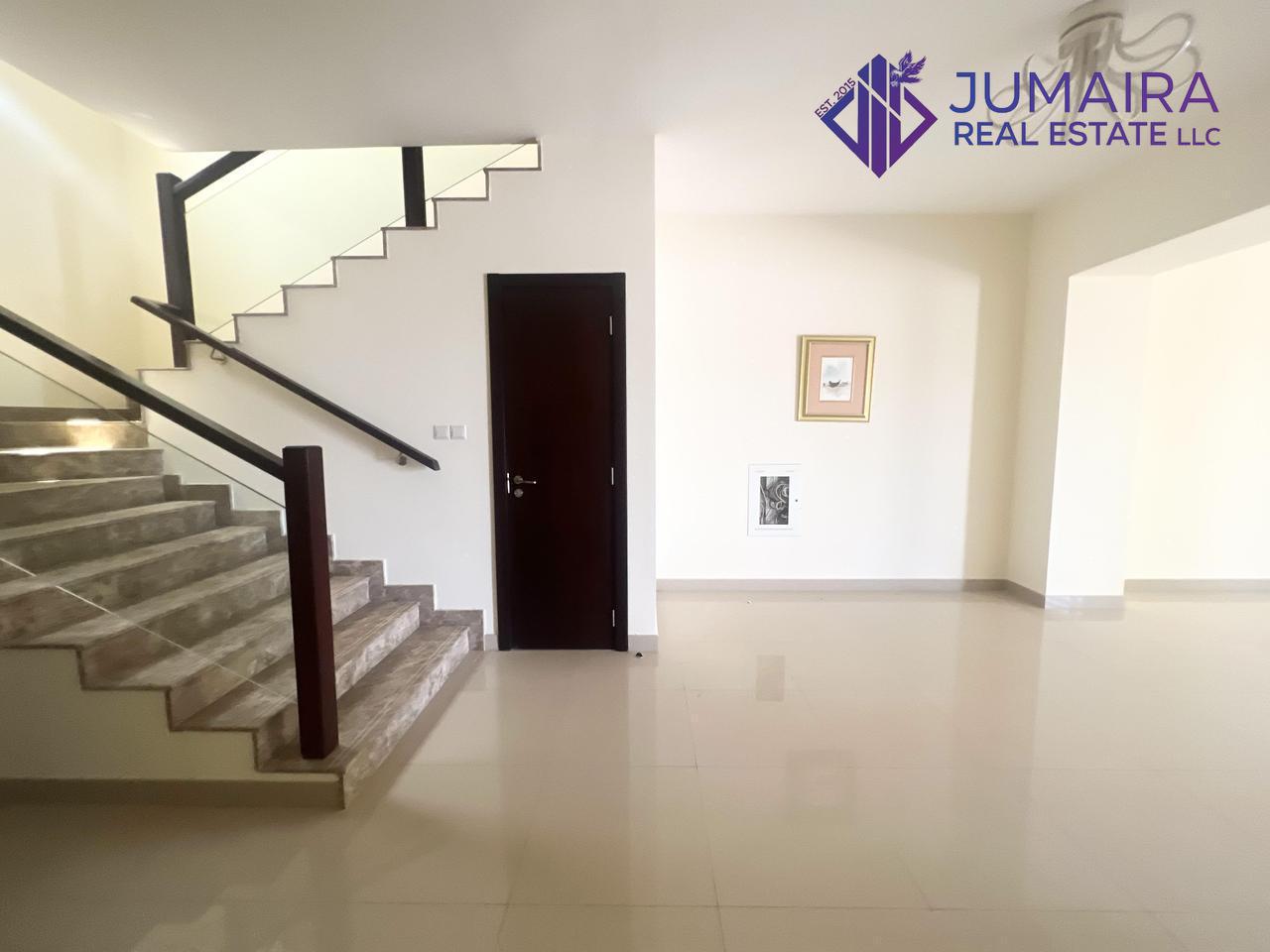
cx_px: 635
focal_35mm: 13
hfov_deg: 106.2
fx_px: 477
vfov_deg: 89.9
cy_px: 476
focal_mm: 1.57
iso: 250
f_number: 1.8
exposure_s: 1/99
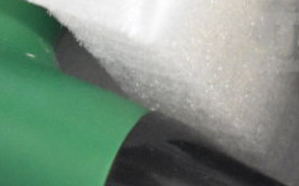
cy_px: -27
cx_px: 364
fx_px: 1736
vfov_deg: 6.1
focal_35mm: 213
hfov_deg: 9.7
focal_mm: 55
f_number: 5.6
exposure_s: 1/100
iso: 11400
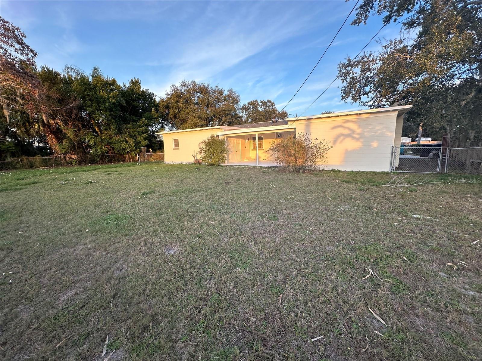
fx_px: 195
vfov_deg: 85.7
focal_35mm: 14
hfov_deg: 102.1
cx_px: 241
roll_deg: +1.7
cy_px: 180
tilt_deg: -9.3
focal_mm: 2.22
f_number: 2.2
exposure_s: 1/140
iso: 40
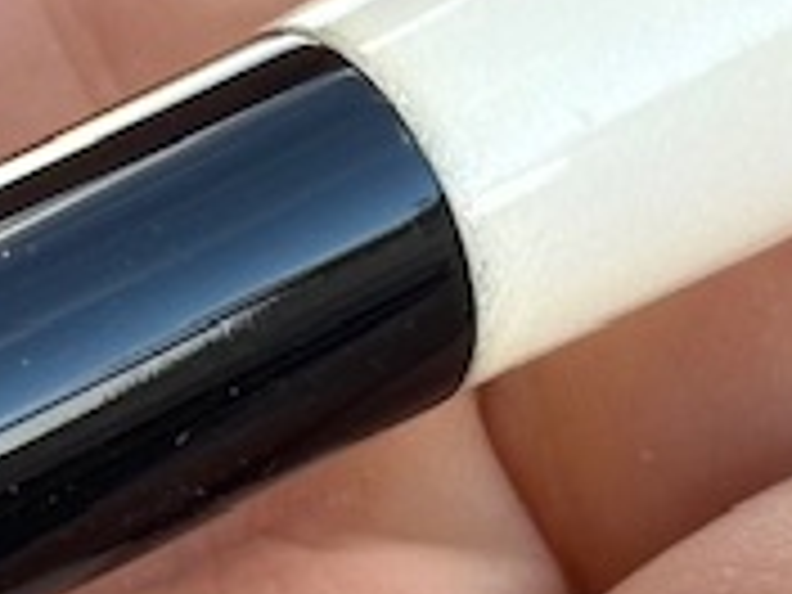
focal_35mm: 350
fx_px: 8008
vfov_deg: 4.2
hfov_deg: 5.7
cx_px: 130
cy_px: -58
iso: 50
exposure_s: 1/129
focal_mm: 6.86
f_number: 1.78
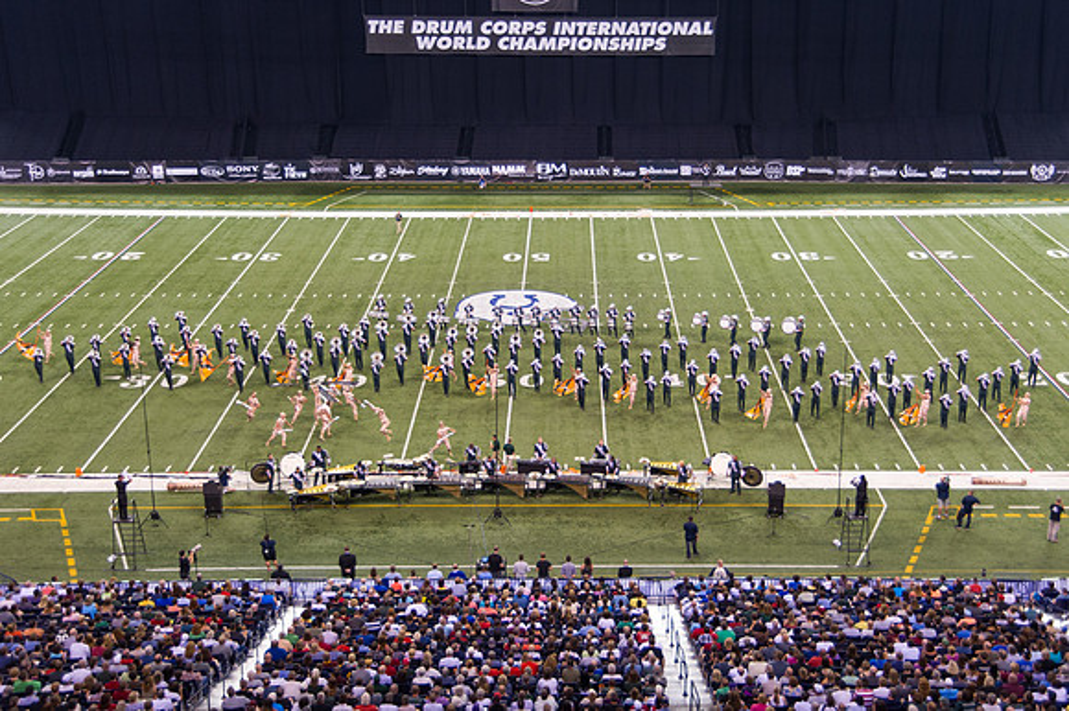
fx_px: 1428
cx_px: 583
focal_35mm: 48
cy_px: 344
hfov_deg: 41.0
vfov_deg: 28.0
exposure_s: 1/200
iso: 800
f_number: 4.5
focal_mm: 42
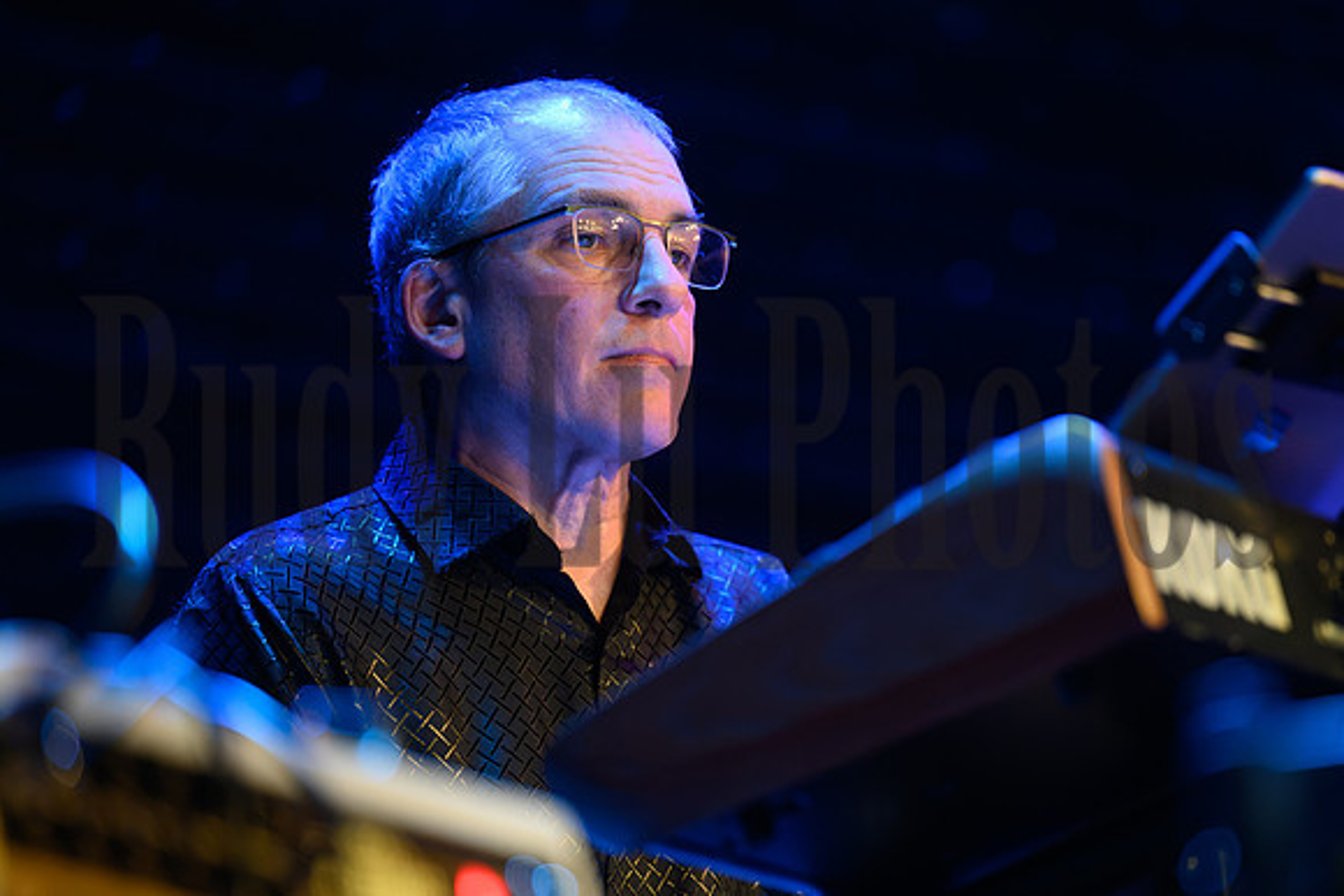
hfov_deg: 8.0
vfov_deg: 5.4
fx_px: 9576
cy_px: 574
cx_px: 862
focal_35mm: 256
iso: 6400
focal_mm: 200
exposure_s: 1/100
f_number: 2.8
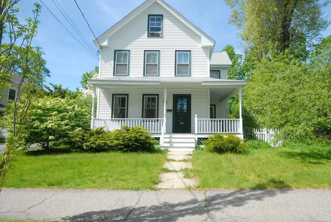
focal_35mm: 23
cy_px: 110
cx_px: 185
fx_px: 208
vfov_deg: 56.1
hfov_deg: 76.7
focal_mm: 13
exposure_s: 1/125
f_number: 9
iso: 200
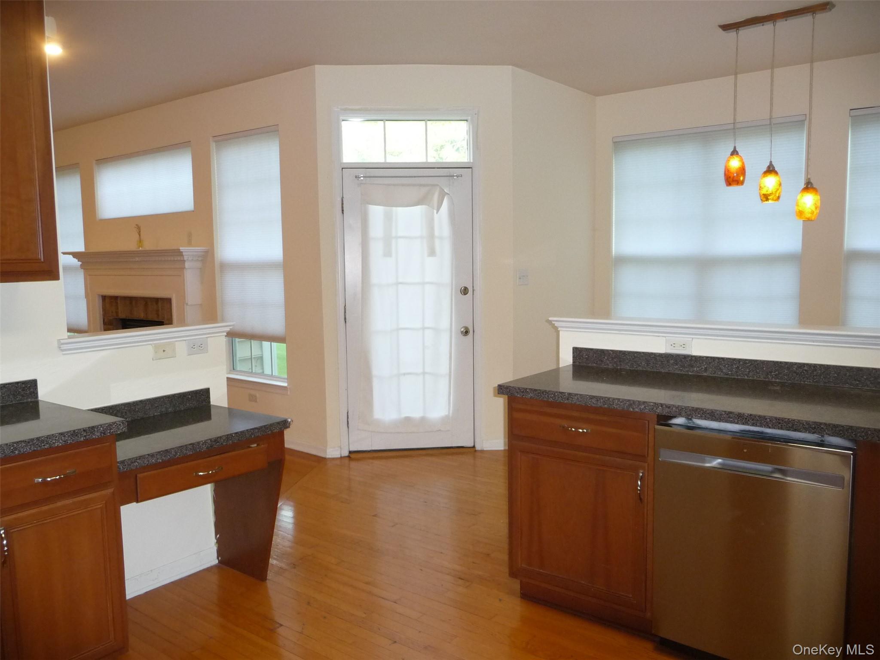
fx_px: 712
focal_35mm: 28
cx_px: 440
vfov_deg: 49.7
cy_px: 330
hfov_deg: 63.4
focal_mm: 4.7
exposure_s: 1/30
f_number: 3.3
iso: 250
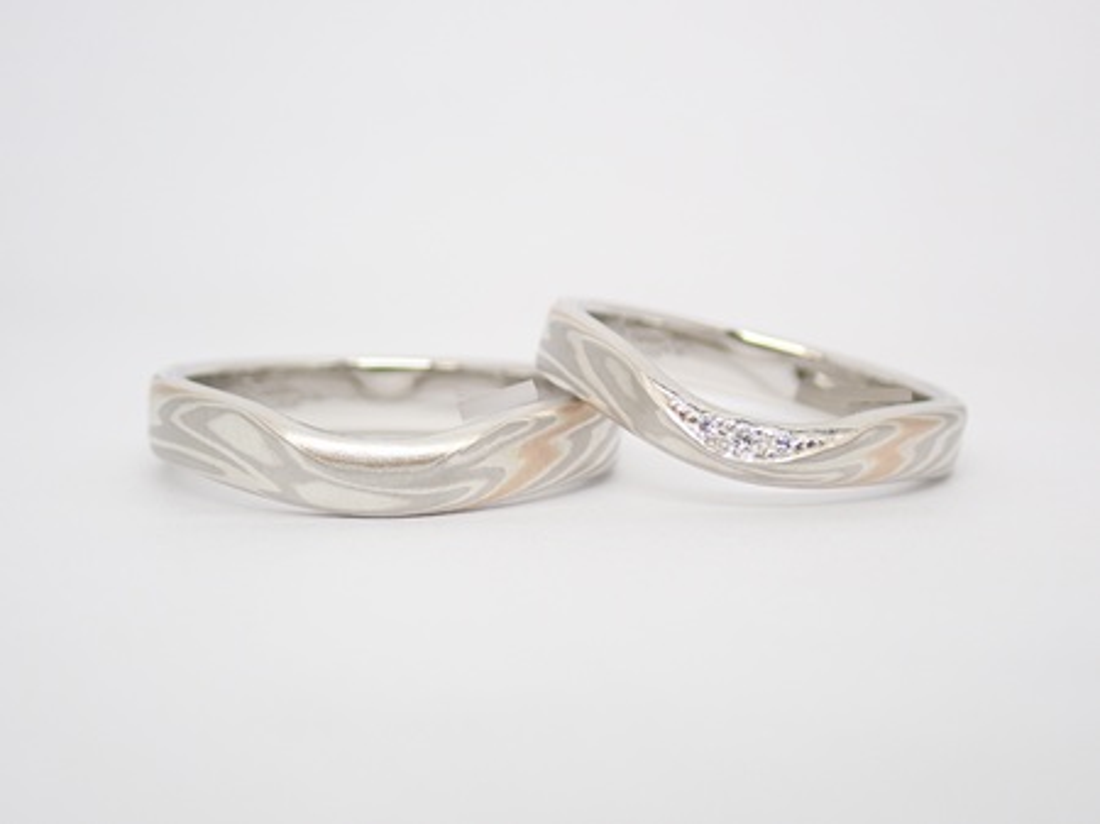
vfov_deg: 19.1
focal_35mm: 77
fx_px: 2446
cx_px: 550
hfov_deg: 25.3
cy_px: 412
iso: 200
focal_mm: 13.65
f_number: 4.1
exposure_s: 1/100
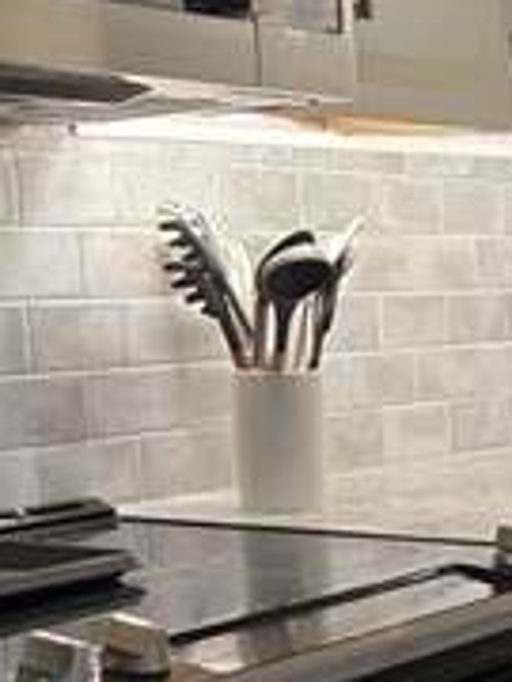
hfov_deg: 13.6
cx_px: 899
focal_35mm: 98
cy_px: 629
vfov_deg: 19.6
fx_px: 1933
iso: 250
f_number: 1.8
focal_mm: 5.4
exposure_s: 1/120
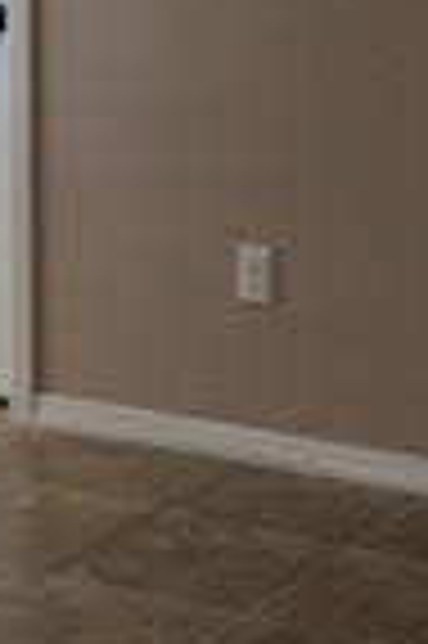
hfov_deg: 9.8
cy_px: -27
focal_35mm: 135
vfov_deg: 14.9
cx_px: -207
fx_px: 2413
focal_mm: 4.15
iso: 25
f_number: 2.2
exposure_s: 1/40
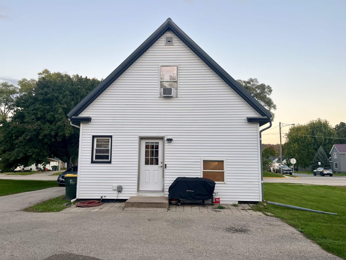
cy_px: 130
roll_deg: -0.7
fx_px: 260
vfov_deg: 53.1
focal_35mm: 26
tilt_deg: +7.1
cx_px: 173
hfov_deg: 67.3
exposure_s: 1/122
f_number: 1.6
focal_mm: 5.1
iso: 40
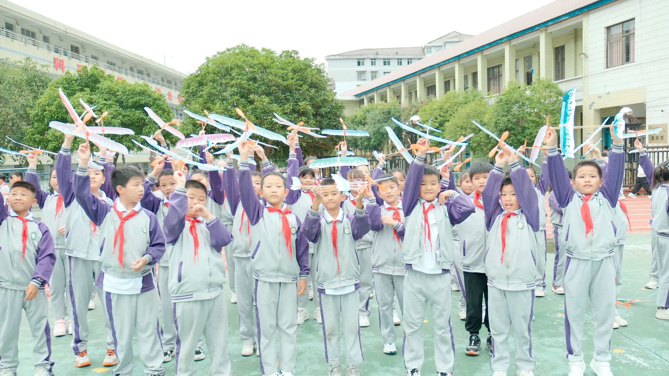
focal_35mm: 31
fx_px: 550
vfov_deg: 37.8
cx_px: 339
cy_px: 189
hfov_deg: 62.6
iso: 250
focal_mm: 19.4
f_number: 2.8
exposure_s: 1/250
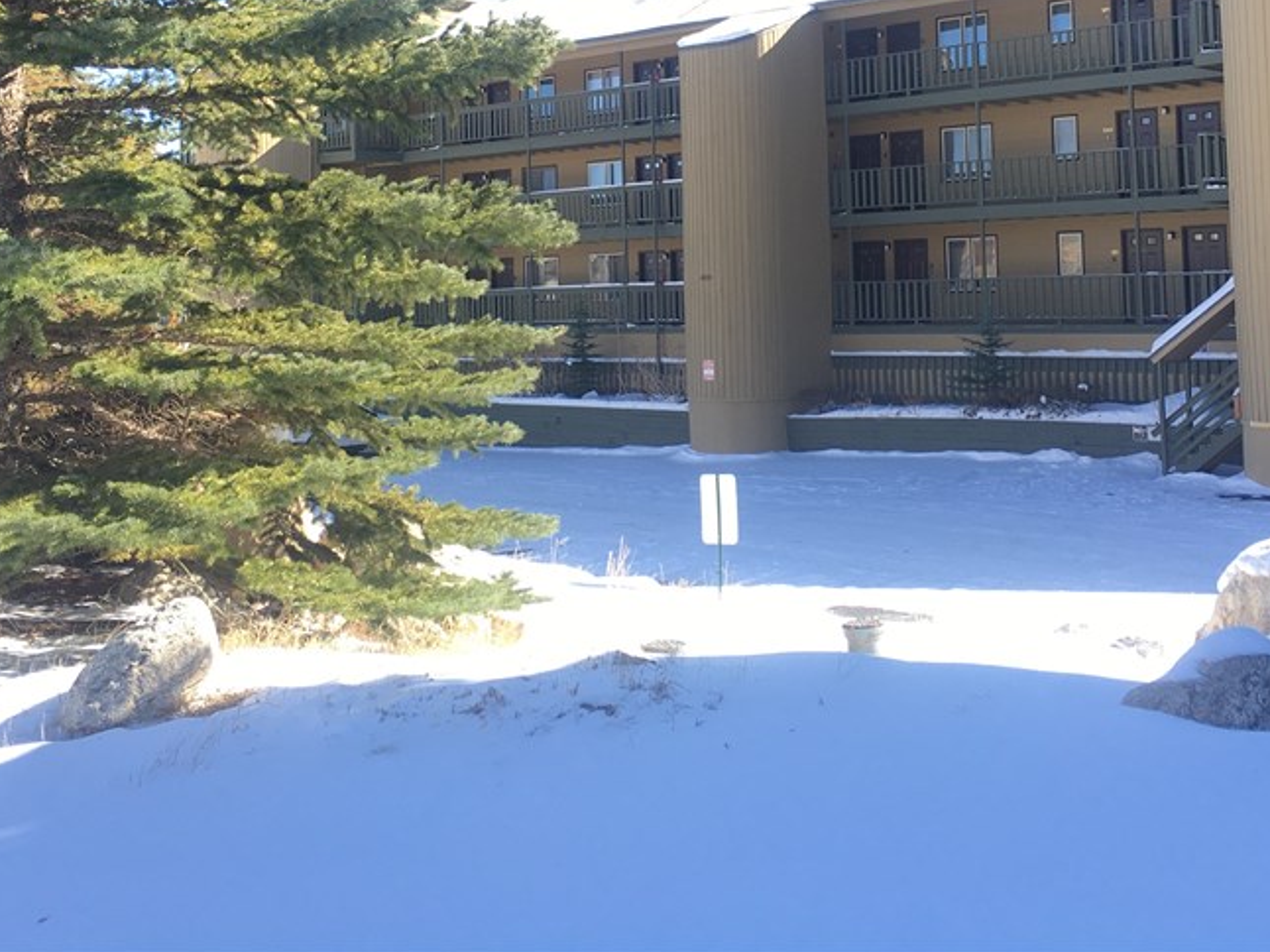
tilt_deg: +4.0
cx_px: 661
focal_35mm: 46
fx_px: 1687
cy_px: 199
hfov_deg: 41.2
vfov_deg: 30.8
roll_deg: +0.7
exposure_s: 1/346
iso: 25
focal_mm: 4.15
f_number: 2.2
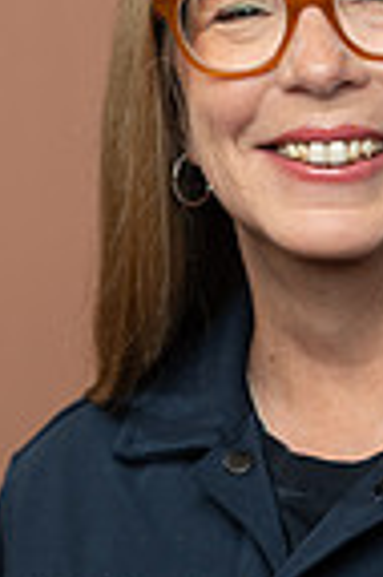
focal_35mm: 321
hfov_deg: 4.3
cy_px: 416
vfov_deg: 6.4
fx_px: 5135
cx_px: 331
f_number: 4
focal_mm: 102
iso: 320
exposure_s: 1/160
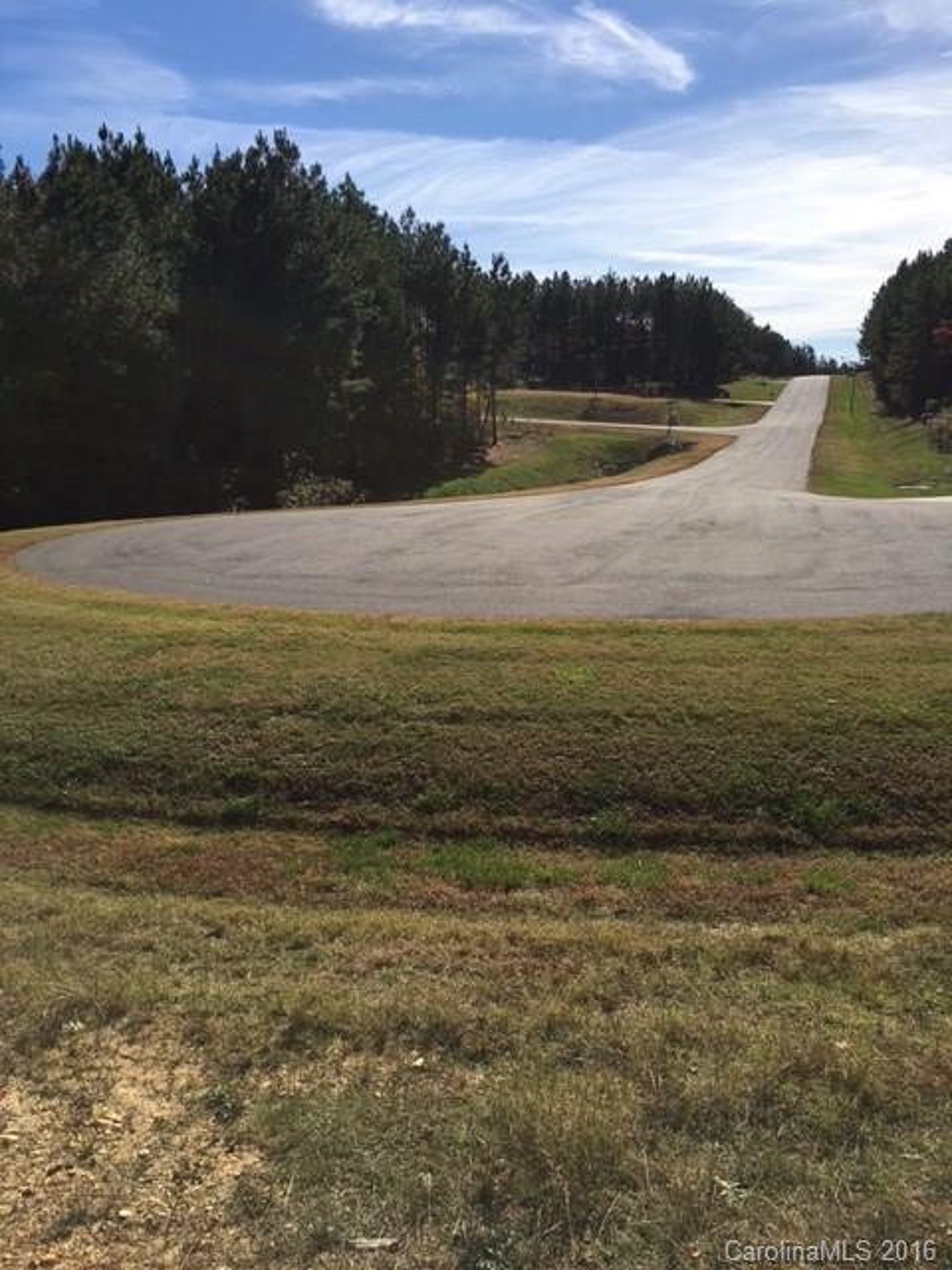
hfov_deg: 48.2
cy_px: 635
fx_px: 1063
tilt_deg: -12.0
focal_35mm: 29
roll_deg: +0.5
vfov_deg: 61.7
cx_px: 476
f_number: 2.2
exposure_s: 1/2849
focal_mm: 4.15
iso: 25
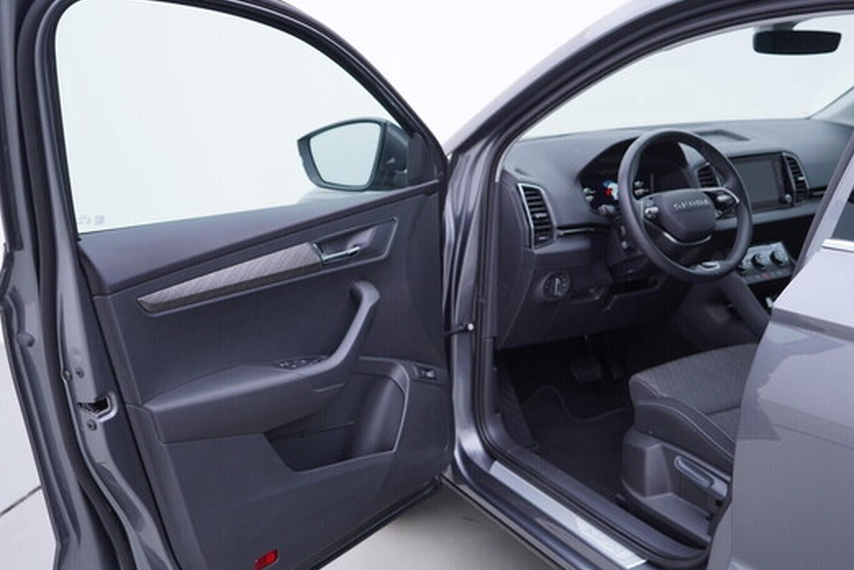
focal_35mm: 38
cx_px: 429
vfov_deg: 35.1
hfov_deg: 50.7
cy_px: 278
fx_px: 902
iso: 125
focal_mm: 24
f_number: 3.2
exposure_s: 1/50
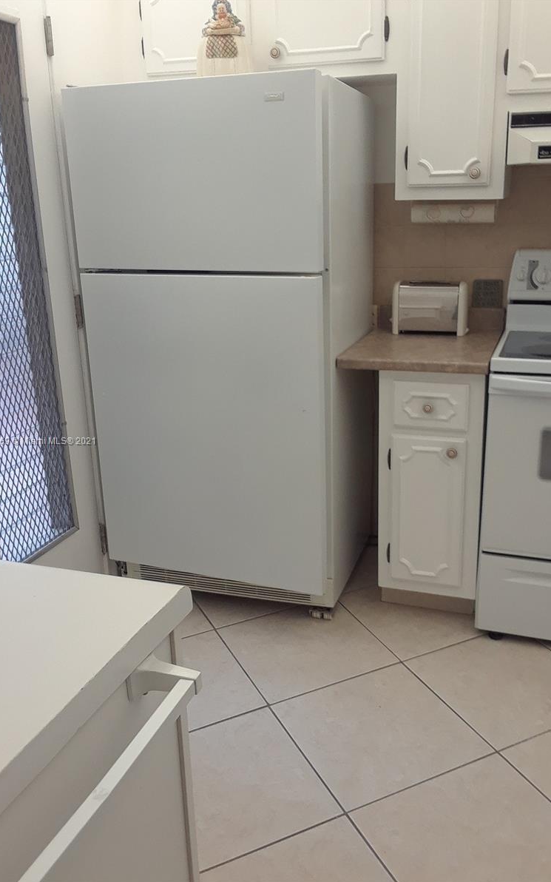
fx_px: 769
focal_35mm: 32
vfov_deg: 59.7
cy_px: 442
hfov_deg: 39.4
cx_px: 294
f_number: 1.9
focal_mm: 2.47
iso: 40
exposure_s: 1/30
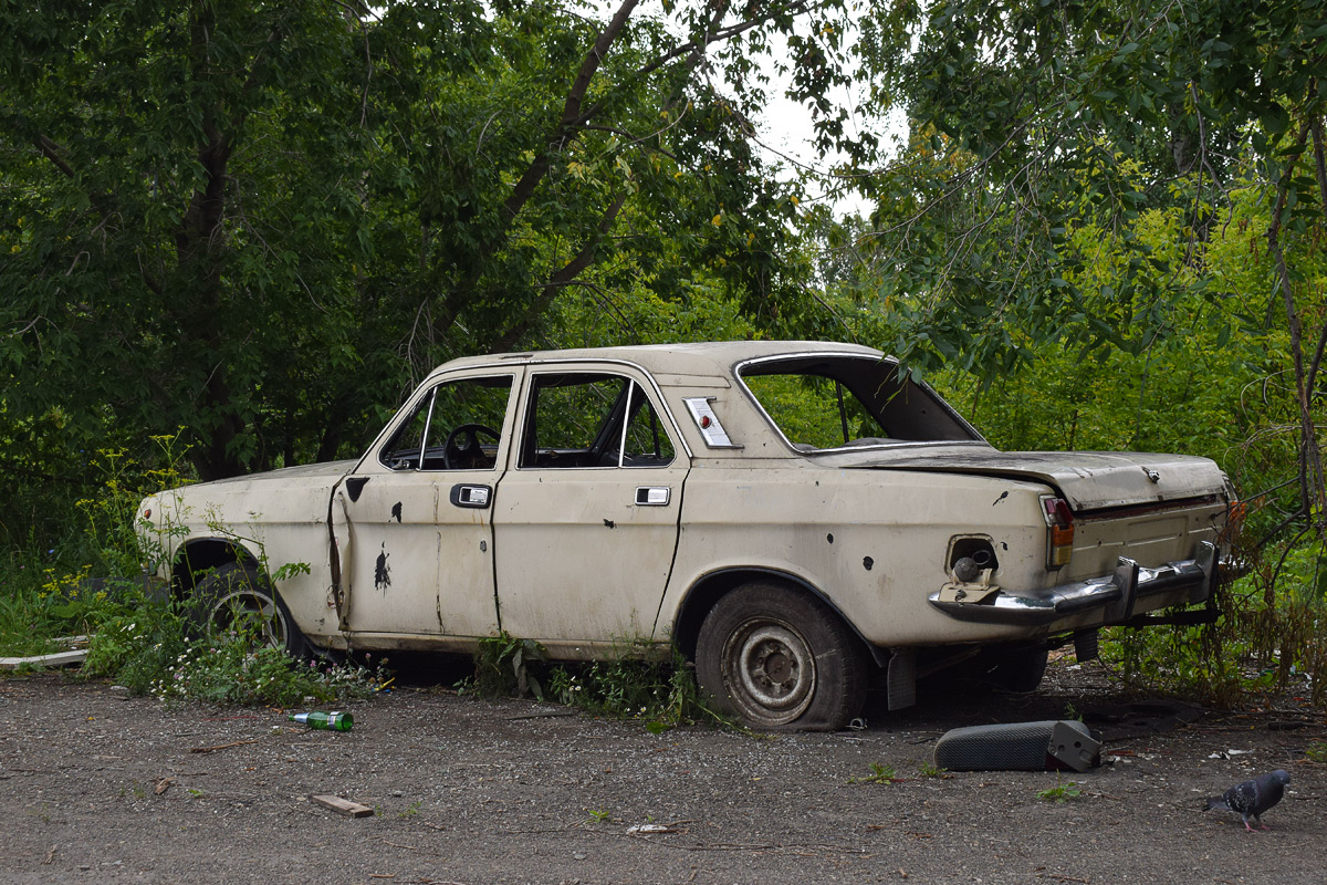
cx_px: 664
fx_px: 1769
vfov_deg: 28.1
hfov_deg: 41.1
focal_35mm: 48
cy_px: 442
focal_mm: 32
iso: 400
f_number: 7.1
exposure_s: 1/250
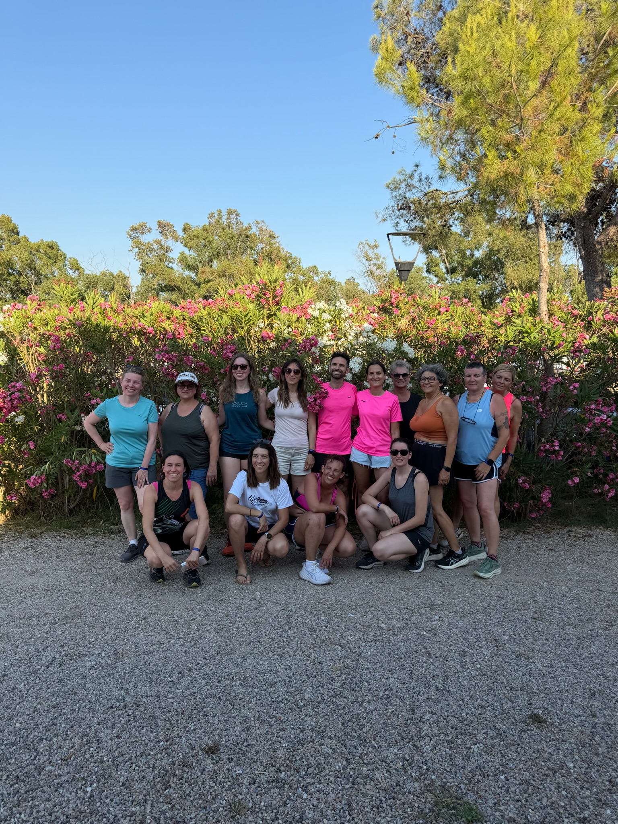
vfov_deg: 71.6
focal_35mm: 24
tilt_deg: -6.3
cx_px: 309
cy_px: 412
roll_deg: -0.3
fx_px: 571
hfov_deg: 56.8
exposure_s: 1/1689
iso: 80
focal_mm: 6.76
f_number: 1.78
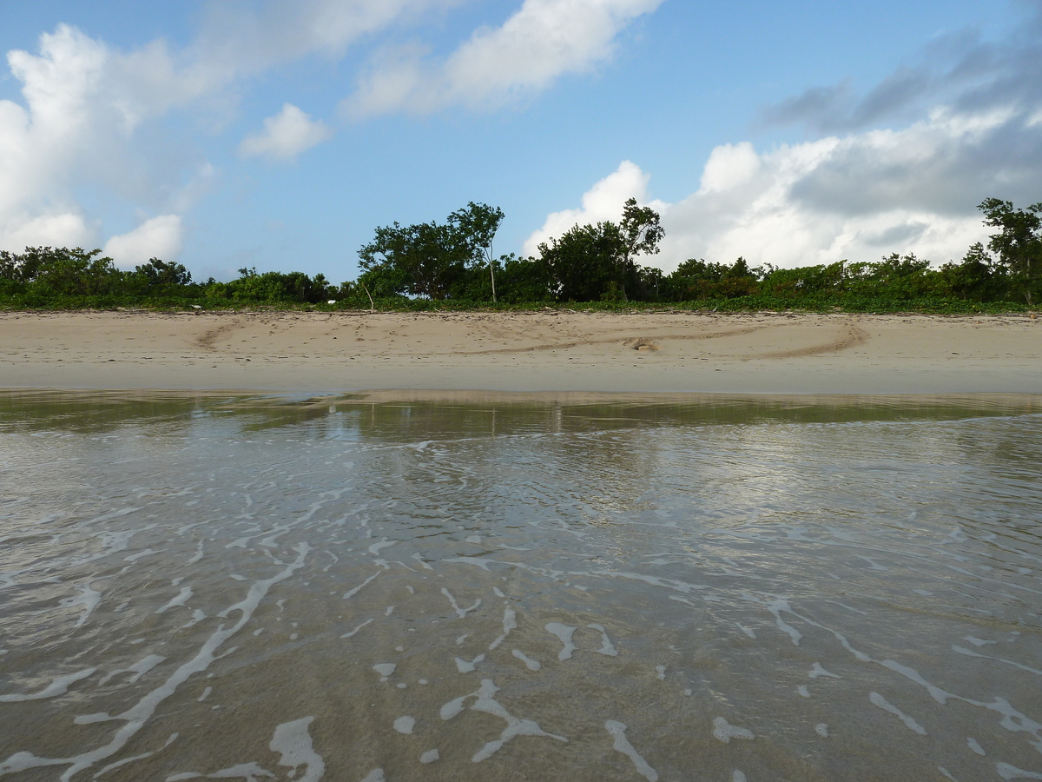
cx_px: 521
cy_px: 391
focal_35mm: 25
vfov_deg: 54.9
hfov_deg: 69.4
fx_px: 753
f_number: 4
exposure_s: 1/320
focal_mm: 4.1
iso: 80
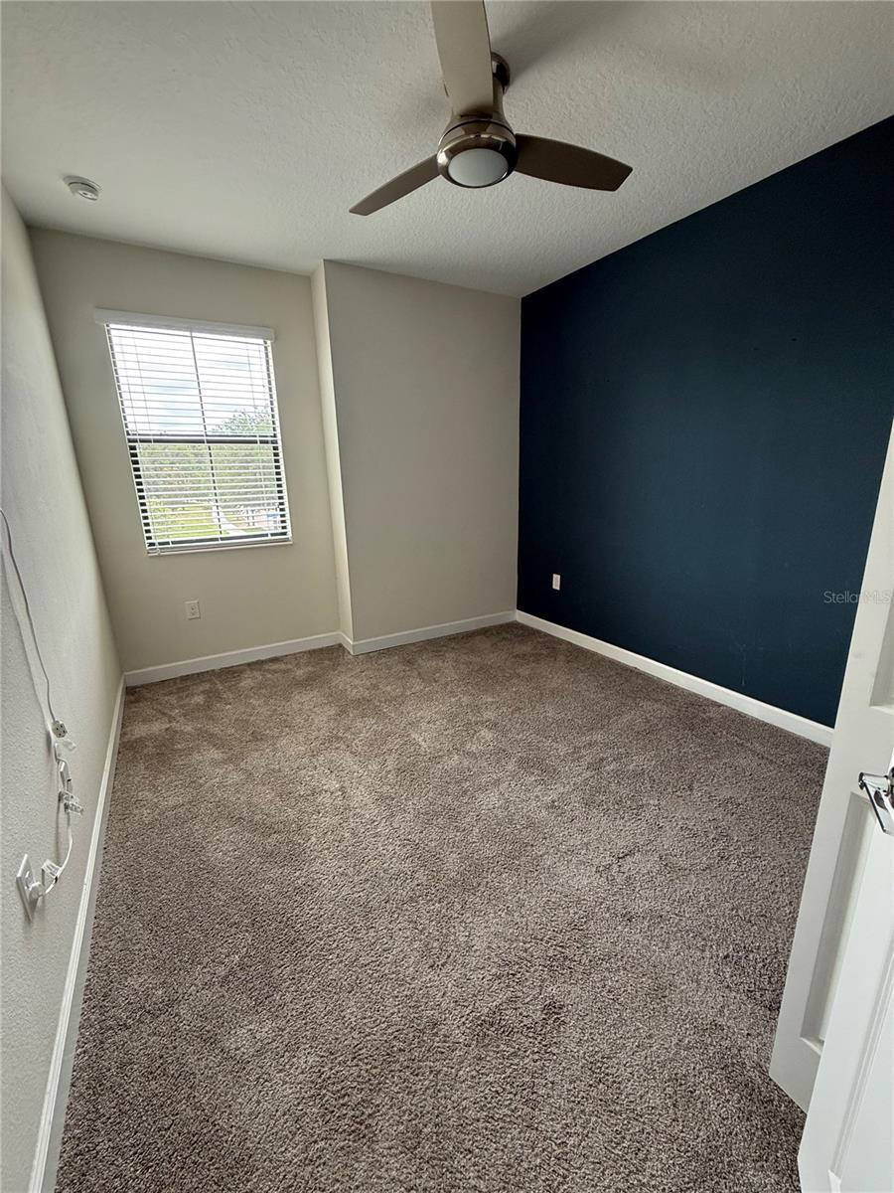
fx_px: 482
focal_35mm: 14
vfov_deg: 102.1
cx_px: 447
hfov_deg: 85.7
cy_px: 596
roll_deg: +1.1
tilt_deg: -13.8
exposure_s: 1/99
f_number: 2.2
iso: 160
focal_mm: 2.22
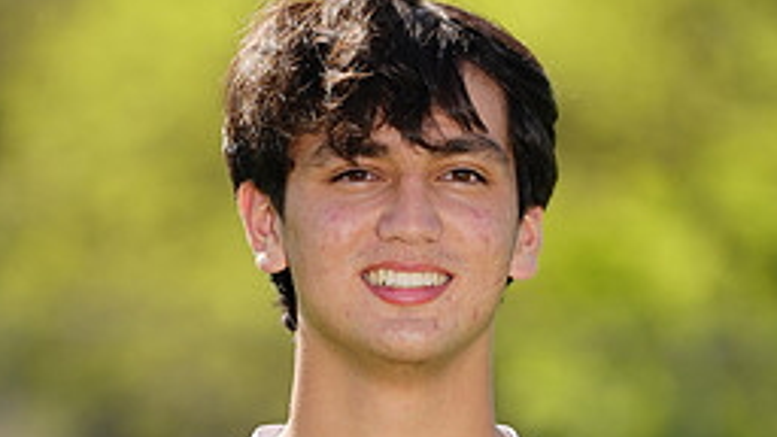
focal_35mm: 719
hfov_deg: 3.0
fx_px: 14814
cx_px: 329
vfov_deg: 1.7
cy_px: 625
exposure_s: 1/200
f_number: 6.3
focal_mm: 303
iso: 64
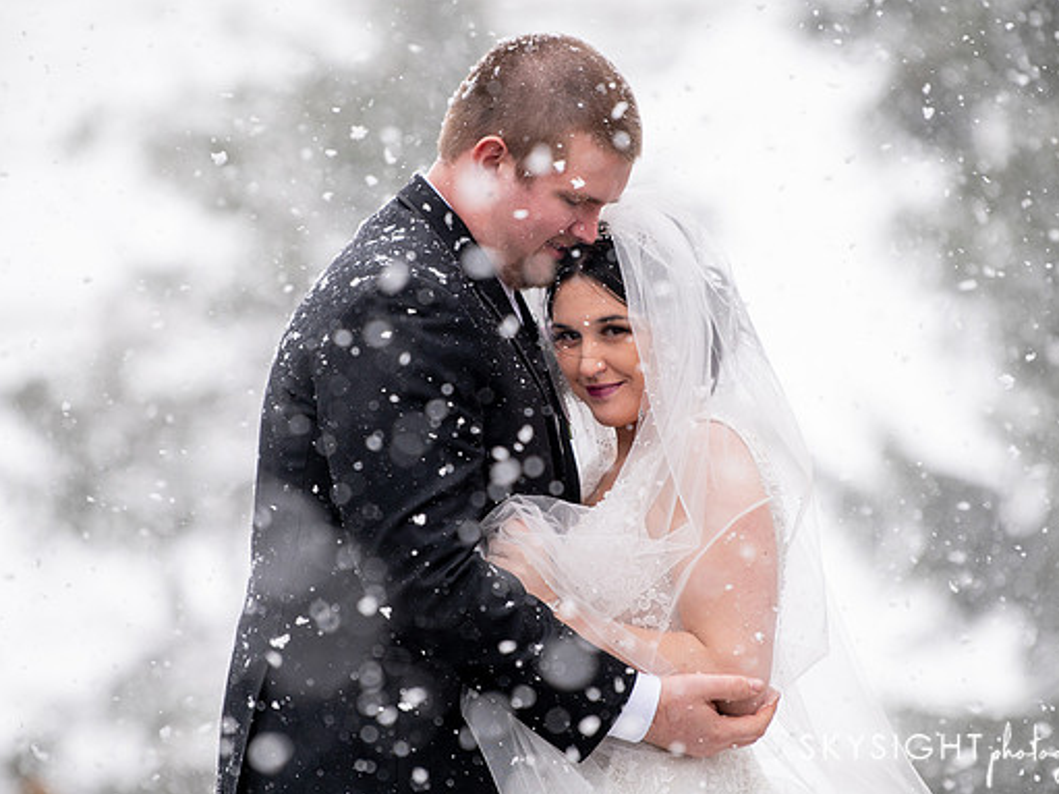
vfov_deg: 6.4
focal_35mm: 233
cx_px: 538
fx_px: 7126
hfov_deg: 8.5
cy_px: 397
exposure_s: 1/1000
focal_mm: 200
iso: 400
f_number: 3.5
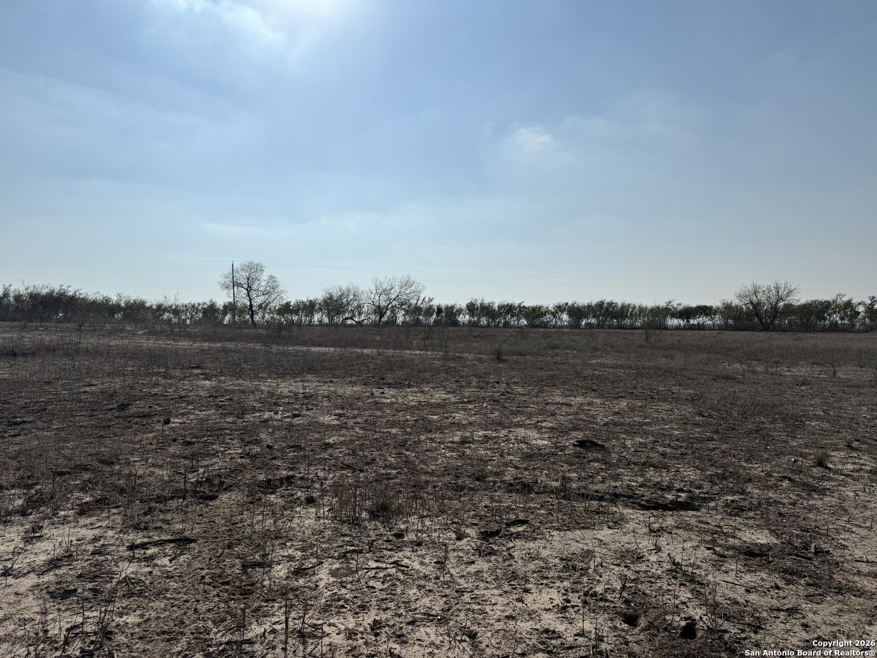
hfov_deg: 71.6
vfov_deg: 56.8
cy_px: 329
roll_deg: +0.7
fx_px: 608
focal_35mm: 24
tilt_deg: +1.5
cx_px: 438
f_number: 1.78
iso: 50
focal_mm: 6.76
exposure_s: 1/17544
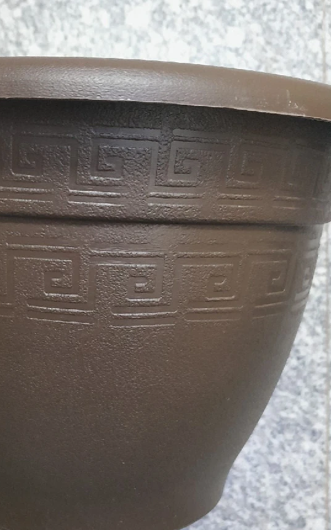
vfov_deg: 48.1
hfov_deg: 30.8
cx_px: 84
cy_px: 295
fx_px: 591
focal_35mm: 41
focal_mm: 4
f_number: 1.8
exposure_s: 1/33
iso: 400
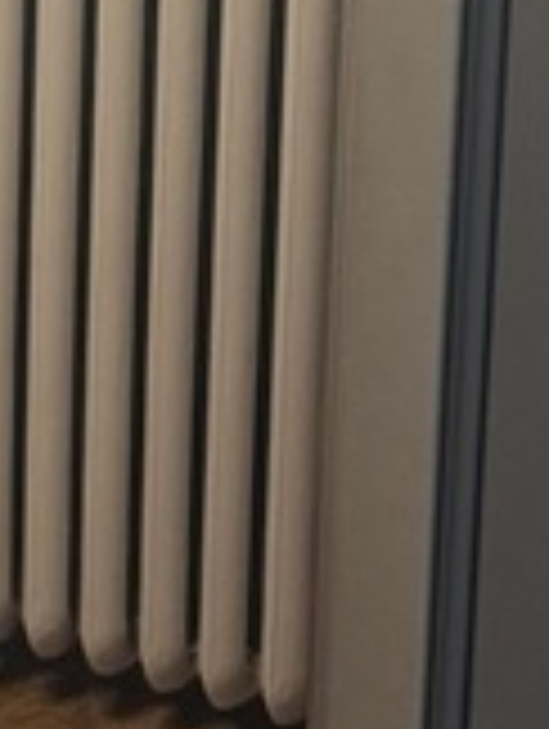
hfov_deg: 8.5
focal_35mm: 160
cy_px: -86
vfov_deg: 12.1
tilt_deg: -11.5
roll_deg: +0.1
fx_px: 3375
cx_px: -770
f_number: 1.78
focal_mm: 6.76
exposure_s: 1/60
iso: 250
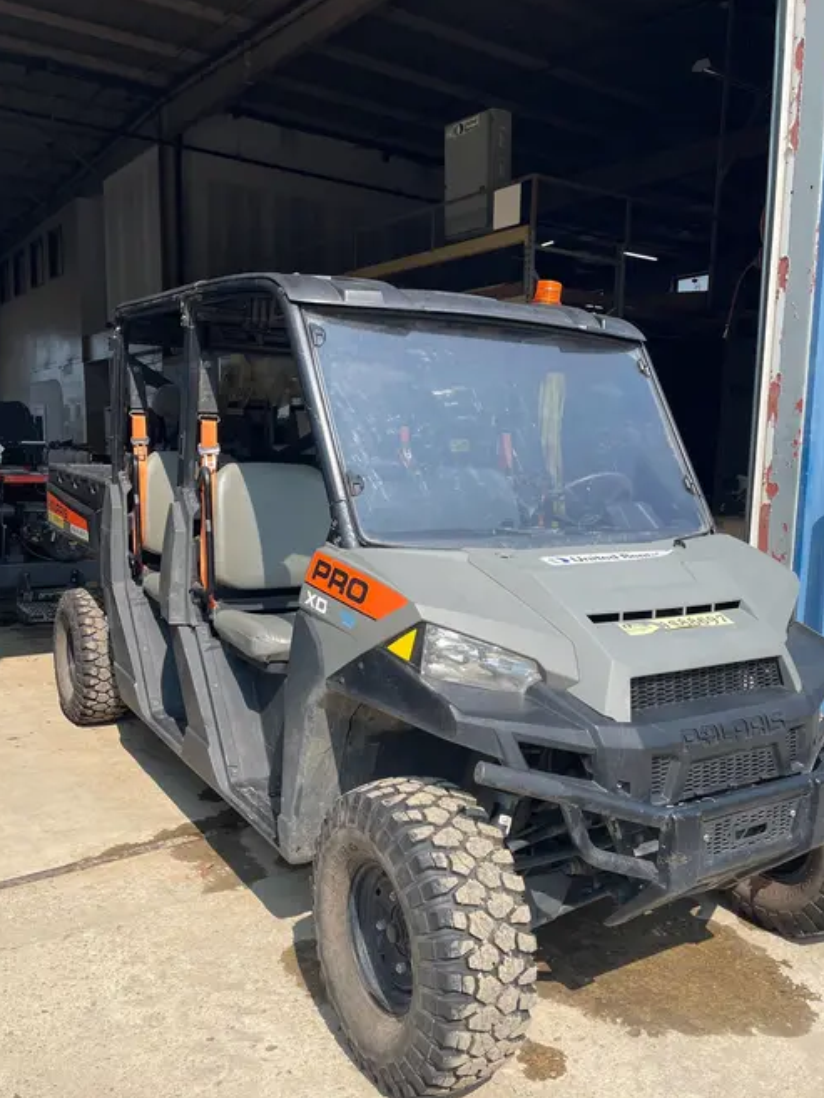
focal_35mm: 29
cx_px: 423
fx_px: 920
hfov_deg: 48.2
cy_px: 592
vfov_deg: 61.6
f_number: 1.6
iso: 32
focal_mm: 4.2
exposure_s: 1/1984
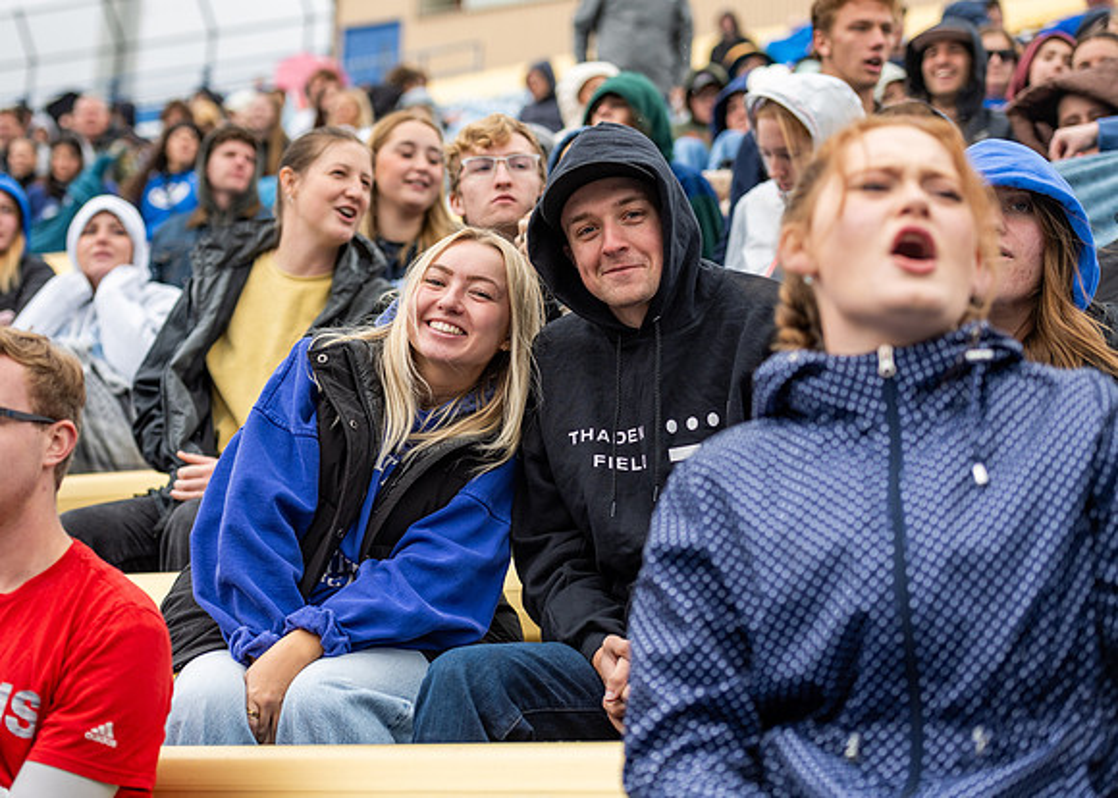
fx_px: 2533
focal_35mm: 80
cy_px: 377
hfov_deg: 24.9
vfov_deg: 17.9
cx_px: 466
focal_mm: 70
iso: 125
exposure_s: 1/1000
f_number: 2.8
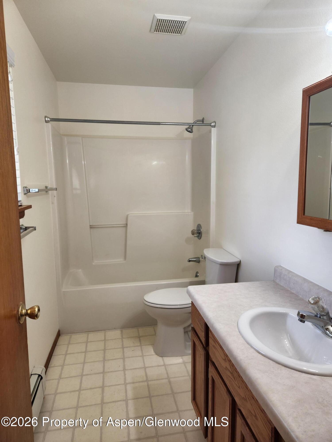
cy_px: 221
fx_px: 294
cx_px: 166
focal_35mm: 23
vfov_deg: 73.9
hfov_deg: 58.9
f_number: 1.8
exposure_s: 1/120
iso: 80
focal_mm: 5.4
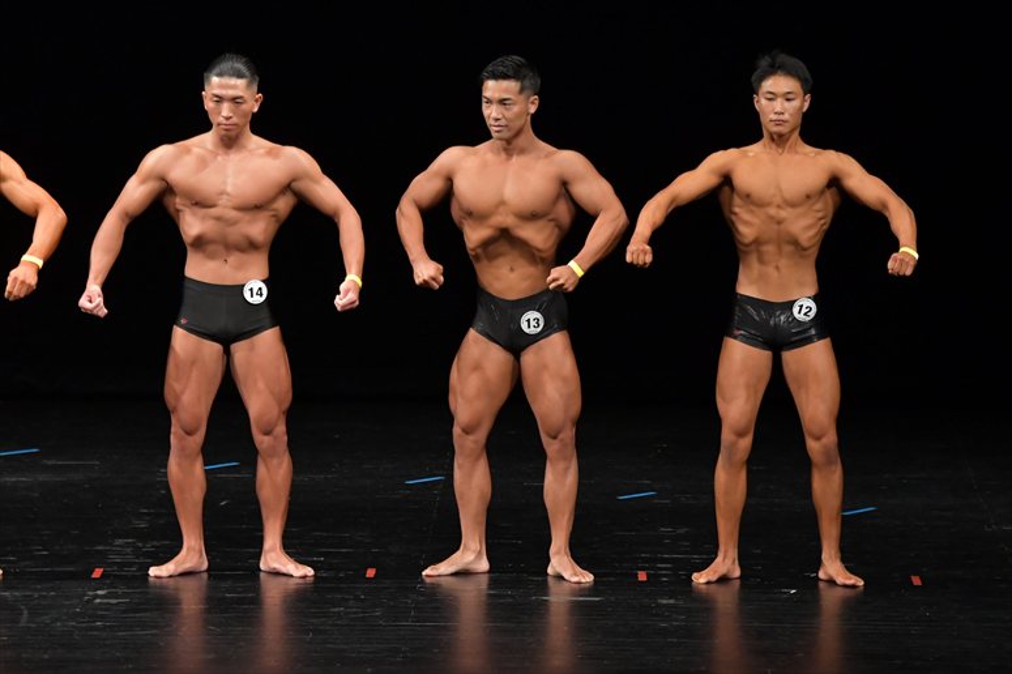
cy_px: 337
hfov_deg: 8.1
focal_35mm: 255
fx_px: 7165
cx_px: 506
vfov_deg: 5.4
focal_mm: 170
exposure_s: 1/400
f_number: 5.6
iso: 3200
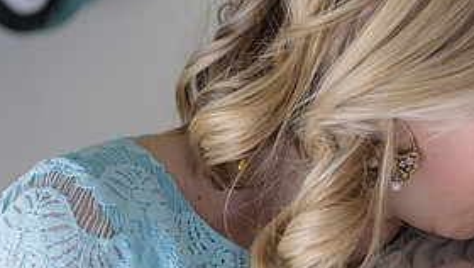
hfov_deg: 14.7
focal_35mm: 143
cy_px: 121
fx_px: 1799
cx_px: 486
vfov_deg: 8.5
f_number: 3.2
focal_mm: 66
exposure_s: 1/160
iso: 1600
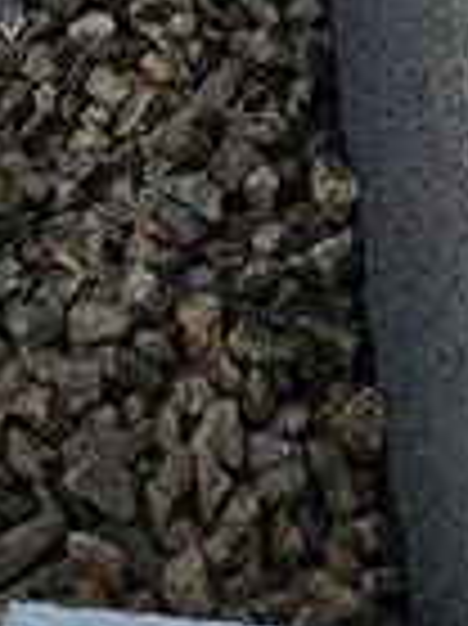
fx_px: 3069
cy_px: -842
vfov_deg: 10.2
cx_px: -153
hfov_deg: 8.6
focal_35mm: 170
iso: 40
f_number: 1.8
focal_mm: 5.4
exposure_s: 1/2000
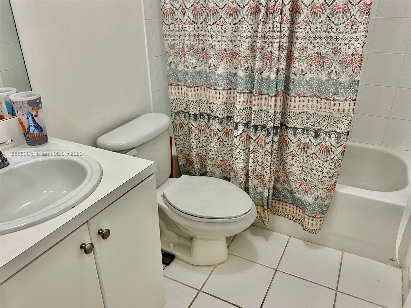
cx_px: 206
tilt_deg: -25.5
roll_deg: +0.7
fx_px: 309
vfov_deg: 53.1
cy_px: 154
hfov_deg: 67.3
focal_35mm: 26
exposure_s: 1/60
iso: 100
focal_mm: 5.7
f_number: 1.5
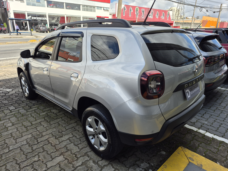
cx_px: 114
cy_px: 86
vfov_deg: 58.9
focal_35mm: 23
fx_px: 151
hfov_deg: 73.9
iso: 25
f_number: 1.8
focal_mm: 5.4
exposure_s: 1/1052
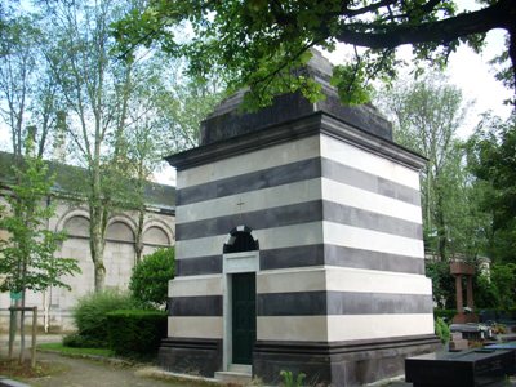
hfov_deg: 50.1
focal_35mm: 37
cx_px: 258
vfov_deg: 38.7
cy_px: 194
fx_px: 552
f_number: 2.8
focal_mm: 6.2
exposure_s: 1/162
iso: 64
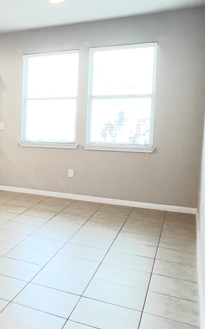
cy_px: 157
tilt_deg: -6.4
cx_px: -96
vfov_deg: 50.4
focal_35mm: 39
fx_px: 349
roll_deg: +0.3
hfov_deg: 25.4
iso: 200
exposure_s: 1/60
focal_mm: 1.54
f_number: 2.4
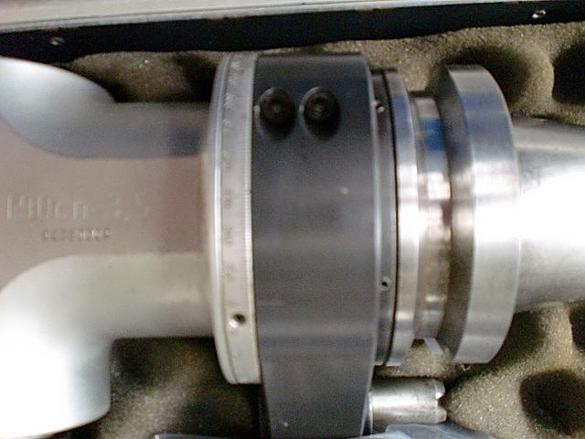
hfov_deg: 52.6
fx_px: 591
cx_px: 292
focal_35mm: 35
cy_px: 220
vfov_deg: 40.7
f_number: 3.1
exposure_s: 1/60
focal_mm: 6.3
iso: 500
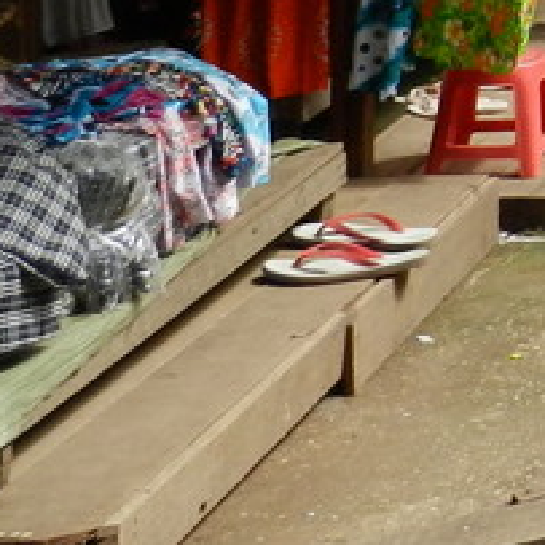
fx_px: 1942
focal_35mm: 109
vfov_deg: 14.2
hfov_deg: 12.5
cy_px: -416
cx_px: 1313
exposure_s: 1/500
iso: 160
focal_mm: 4.5
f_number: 3.5
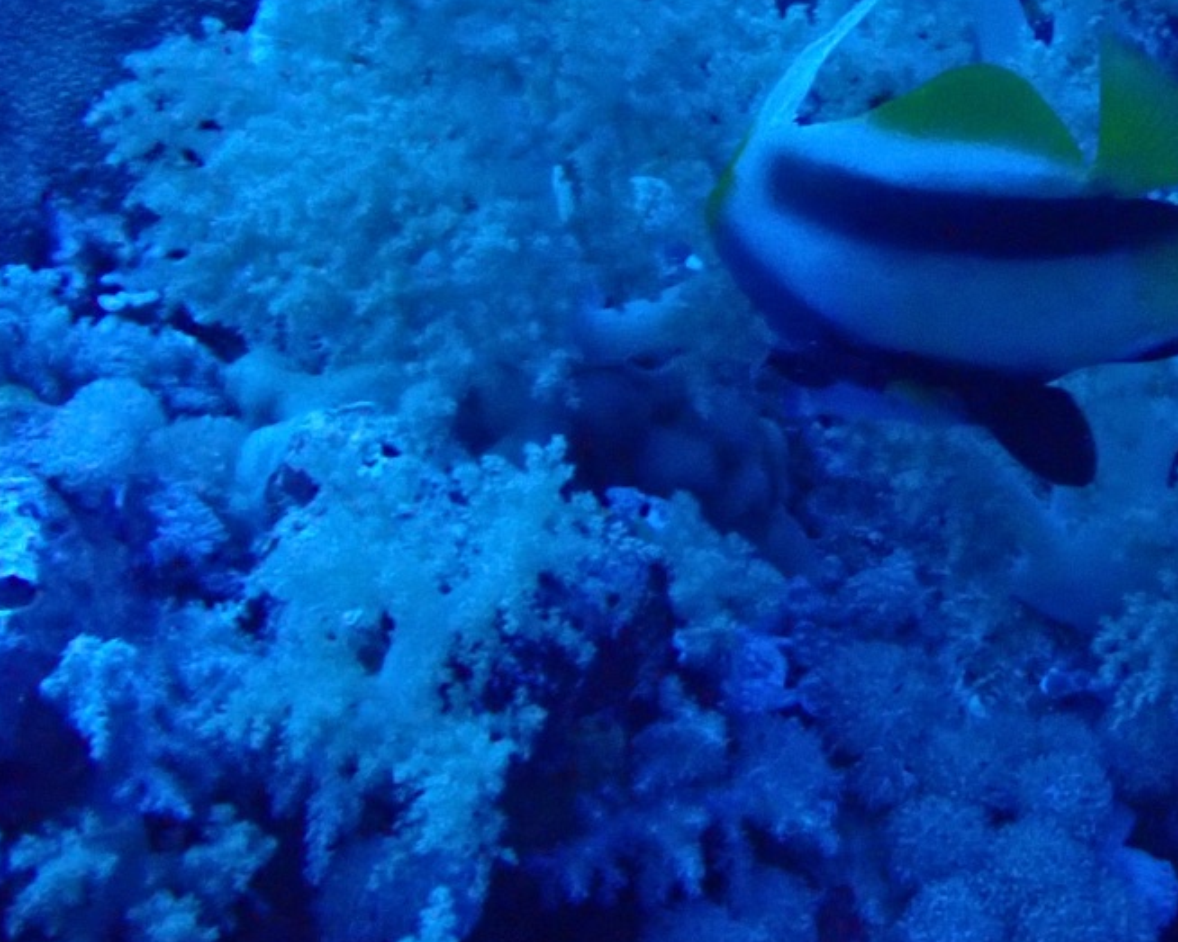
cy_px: 67
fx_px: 5159
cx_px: 1066
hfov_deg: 12.9
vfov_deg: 10.4
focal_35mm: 148
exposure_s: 1/125
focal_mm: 11.09
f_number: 5
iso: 1000
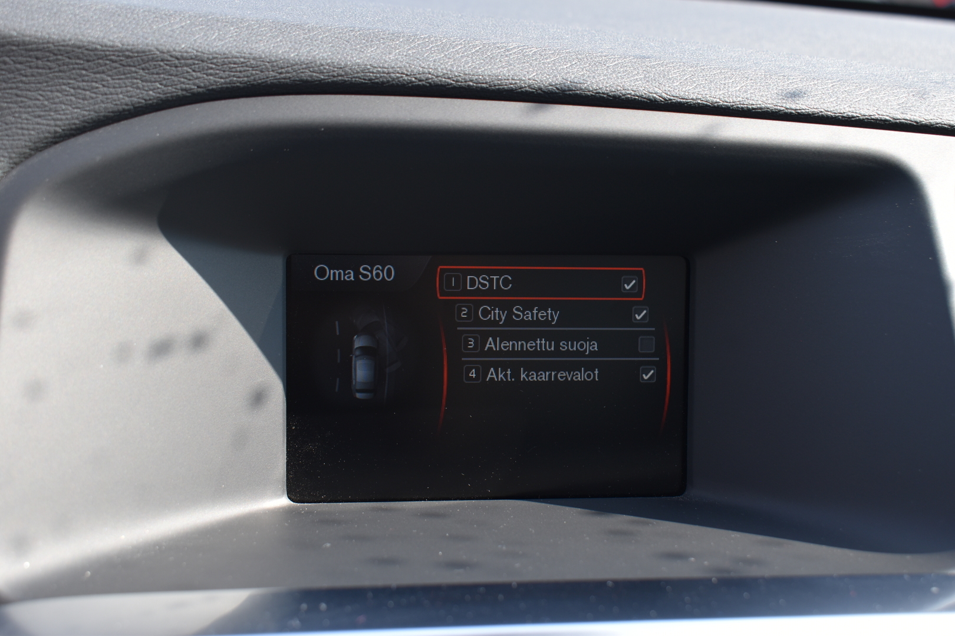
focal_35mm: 45
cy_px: 318
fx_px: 1194
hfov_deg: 43.6
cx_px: 478
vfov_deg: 29.9
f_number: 6.7
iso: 200
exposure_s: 1/180
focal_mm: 30
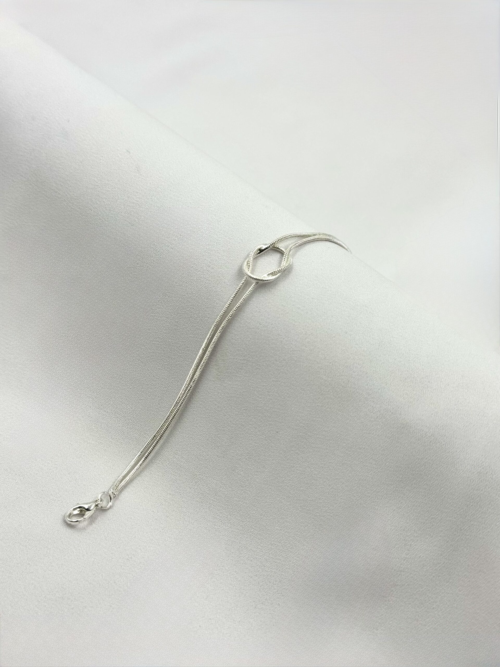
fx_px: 924
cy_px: 334
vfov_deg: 39.7
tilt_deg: -42.7
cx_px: 250
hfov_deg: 30.3
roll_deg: -10.3
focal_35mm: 48
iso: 64
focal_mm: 6.76
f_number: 1.78
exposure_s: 1/1011
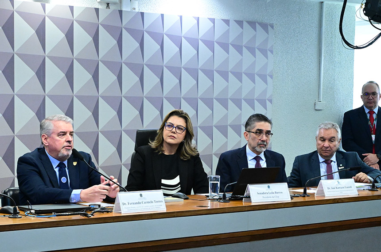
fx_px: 570
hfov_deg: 36.9
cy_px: 126
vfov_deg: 25.0
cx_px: 190
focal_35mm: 54
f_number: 4.5
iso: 5000
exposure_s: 1/250
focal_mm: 36
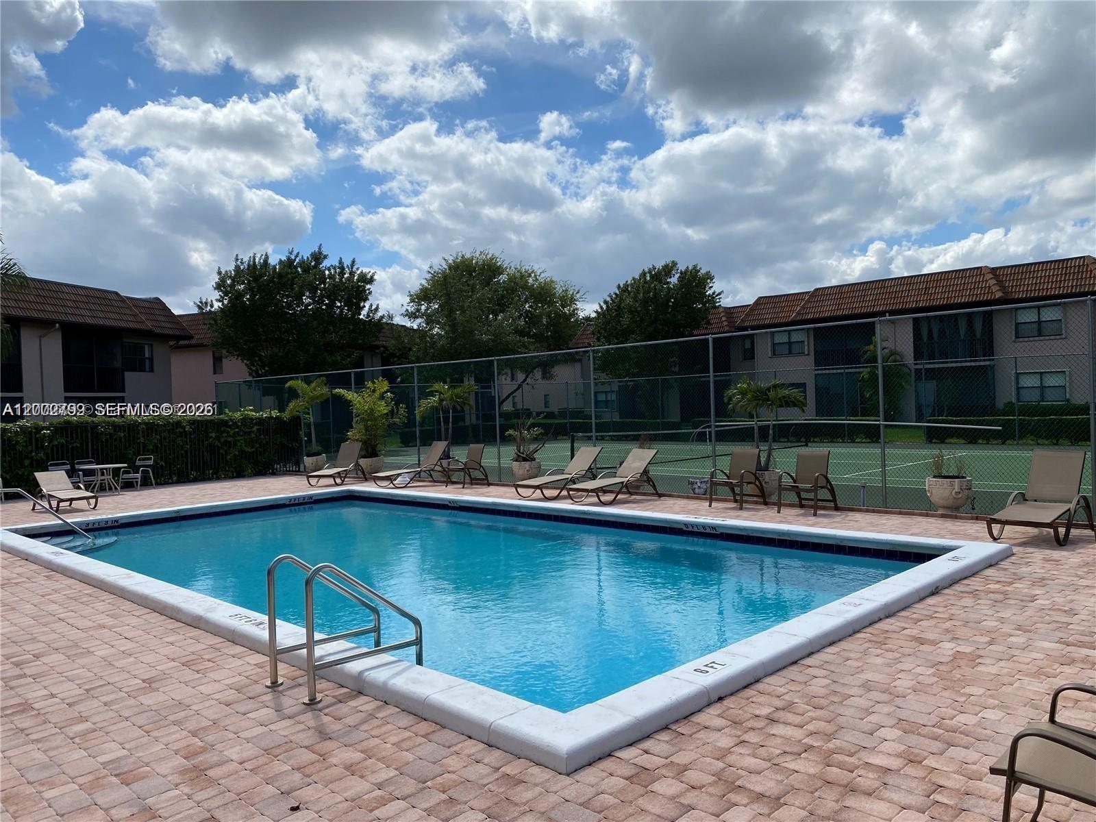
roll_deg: +2.0
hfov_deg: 67.3
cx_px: 548
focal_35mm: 26
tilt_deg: -0.7
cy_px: 411
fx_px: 823
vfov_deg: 53.1
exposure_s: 1/4808
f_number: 1.8
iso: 32
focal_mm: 4.25
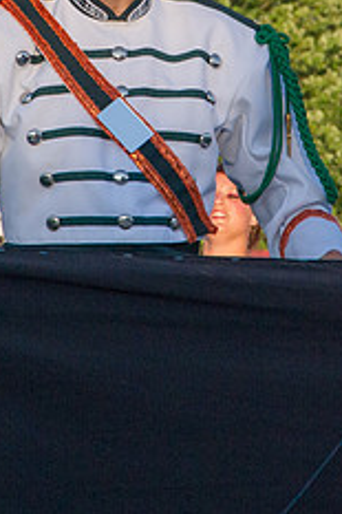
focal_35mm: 426
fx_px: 6079
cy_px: 19
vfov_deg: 4.8
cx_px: 137
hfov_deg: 3.2
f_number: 11
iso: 640
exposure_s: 1/500
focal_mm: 120
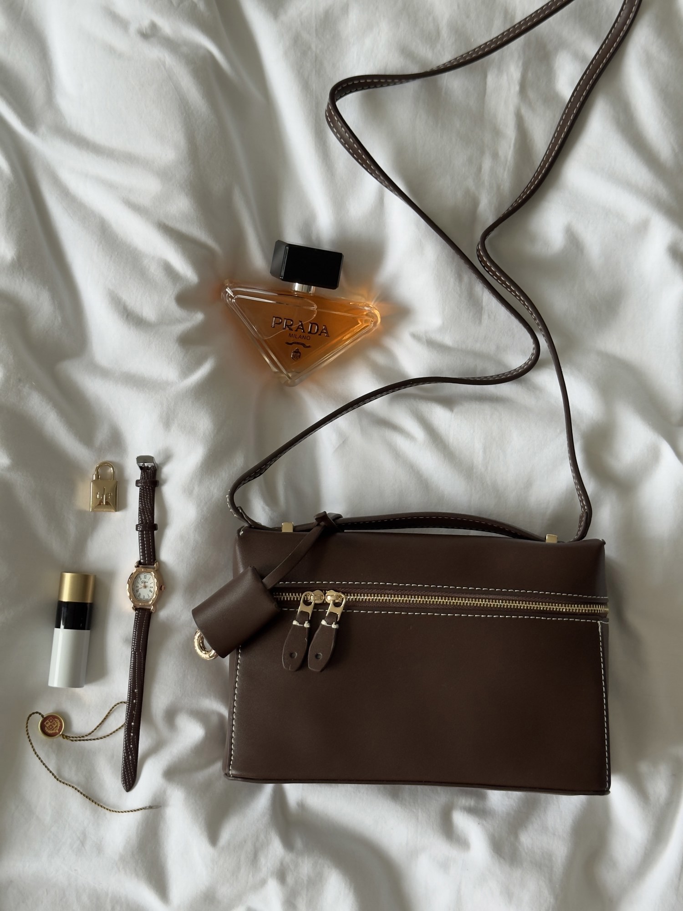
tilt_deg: -84.9
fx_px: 1263
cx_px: 342
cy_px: 456
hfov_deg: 30.3
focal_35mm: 48
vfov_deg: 39.7
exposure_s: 1/88
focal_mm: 6.76
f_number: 1.78
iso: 100
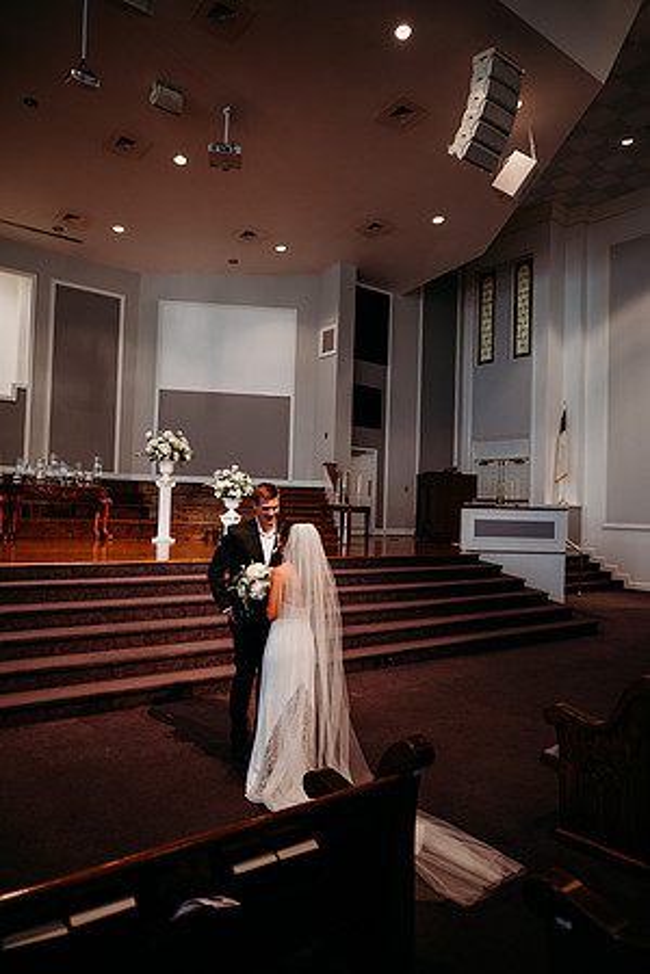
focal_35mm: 24
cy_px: 487
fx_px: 650
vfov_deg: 73.7
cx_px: 325
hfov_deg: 53.1
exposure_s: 1/160
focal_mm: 24
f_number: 2.5
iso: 640
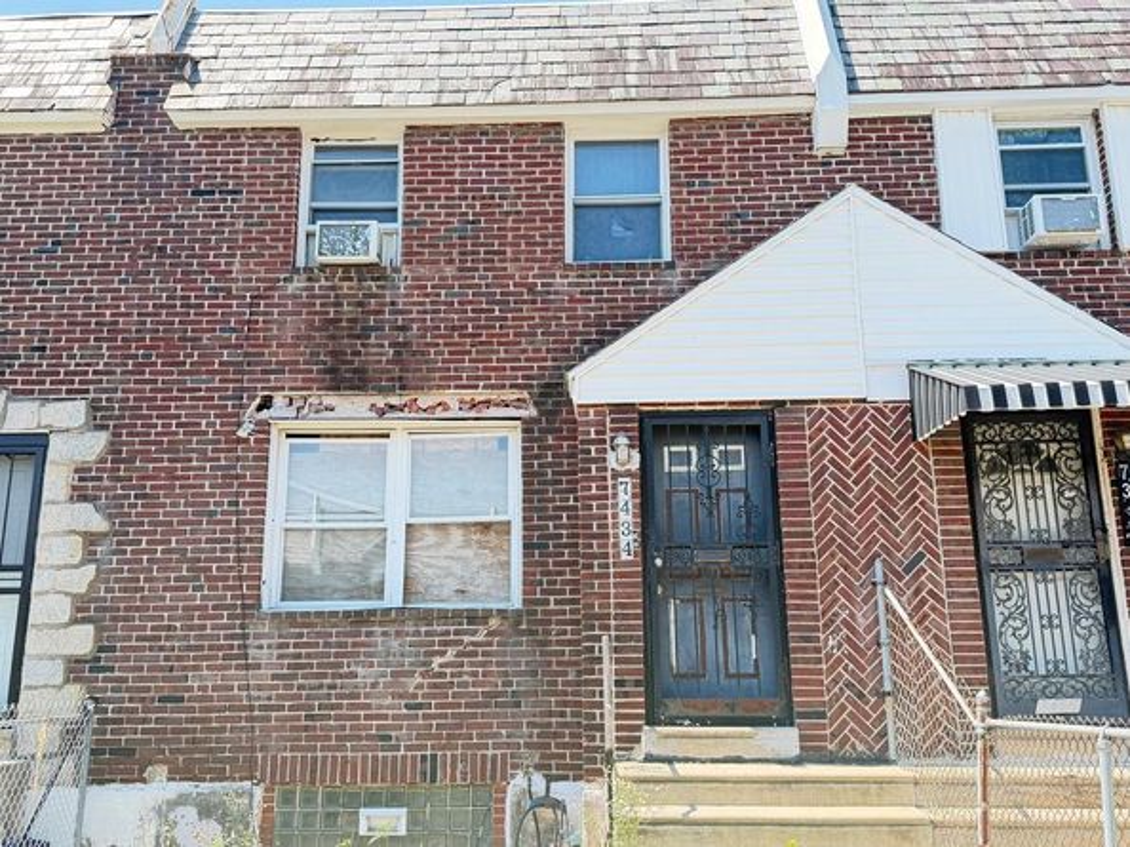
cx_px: 565
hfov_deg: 71.6
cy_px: 424
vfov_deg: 56.8
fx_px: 783
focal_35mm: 24
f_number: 1.78
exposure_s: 1/909
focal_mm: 6.76
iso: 100
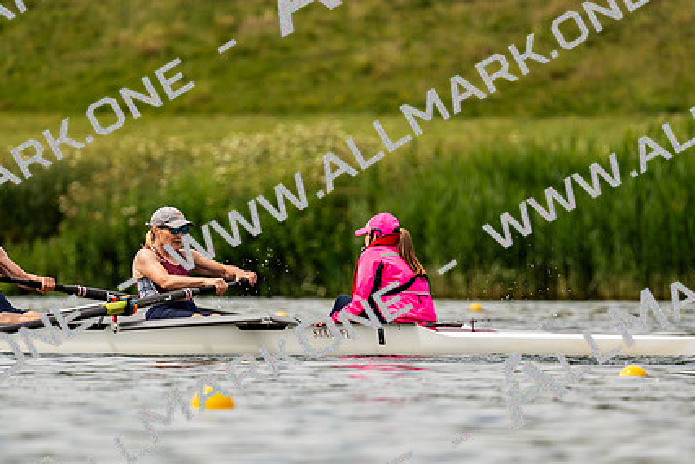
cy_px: 276
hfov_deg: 2.5
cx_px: 365
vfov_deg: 1.7
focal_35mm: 815
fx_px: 15738
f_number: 6.3
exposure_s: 1/2000
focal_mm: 600
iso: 200
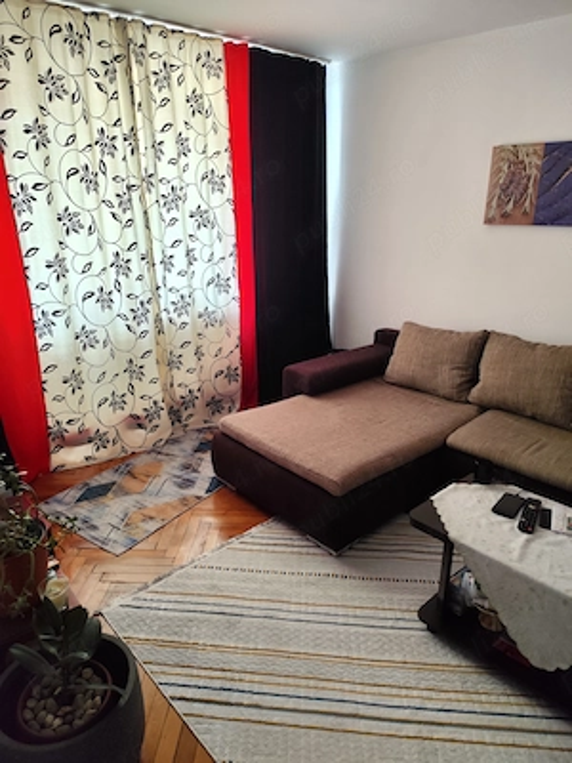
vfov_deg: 73.9
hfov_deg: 58.9
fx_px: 507
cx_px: 286
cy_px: 382
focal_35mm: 23
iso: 320
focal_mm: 6.19
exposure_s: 1/50
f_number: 1.65
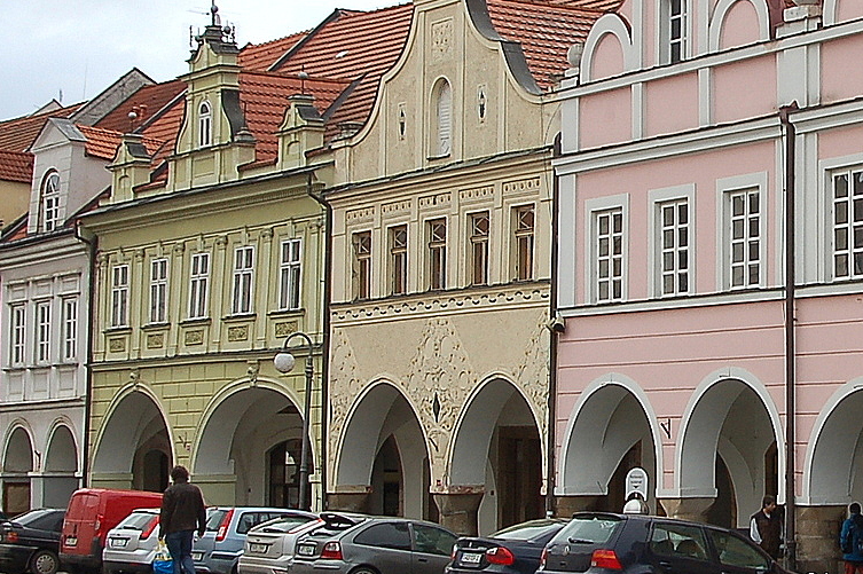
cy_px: 269
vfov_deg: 31.1
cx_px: 362
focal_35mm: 43
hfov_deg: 45.3
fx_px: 1030
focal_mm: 24
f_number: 10
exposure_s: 1/100
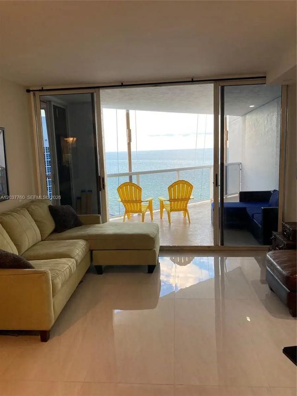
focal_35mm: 28
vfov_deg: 63.4
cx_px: 148
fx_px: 320
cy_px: 198
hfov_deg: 49.8
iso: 50
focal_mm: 3.99
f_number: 1.8
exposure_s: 1/60
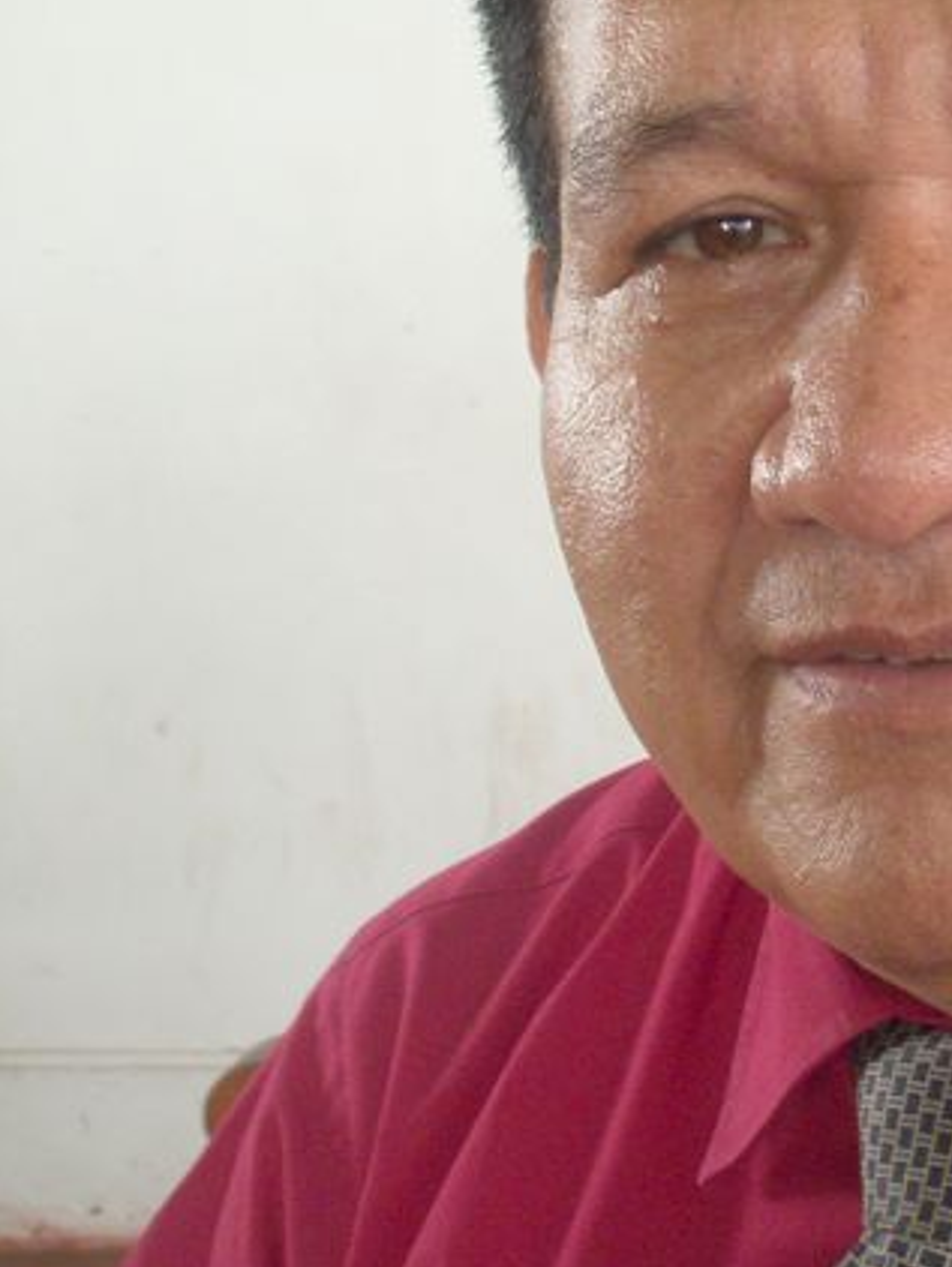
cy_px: 429
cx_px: 967
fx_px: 3297
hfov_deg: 16.1
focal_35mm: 90
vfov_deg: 21.7
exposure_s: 1/30
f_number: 3.3
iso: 160
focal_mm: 6.3
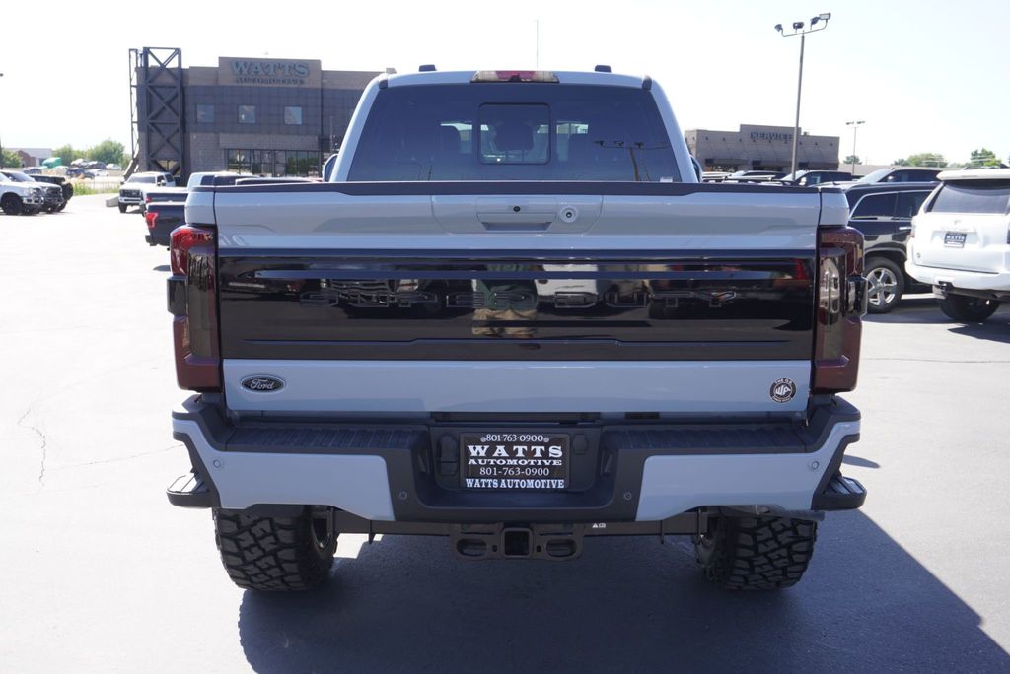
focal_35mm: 33
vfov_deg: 40.0
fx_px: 926
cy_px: 337
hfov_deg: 57.2
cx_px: 505
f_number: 5.6
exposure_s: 1/125
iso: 100
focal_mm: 22
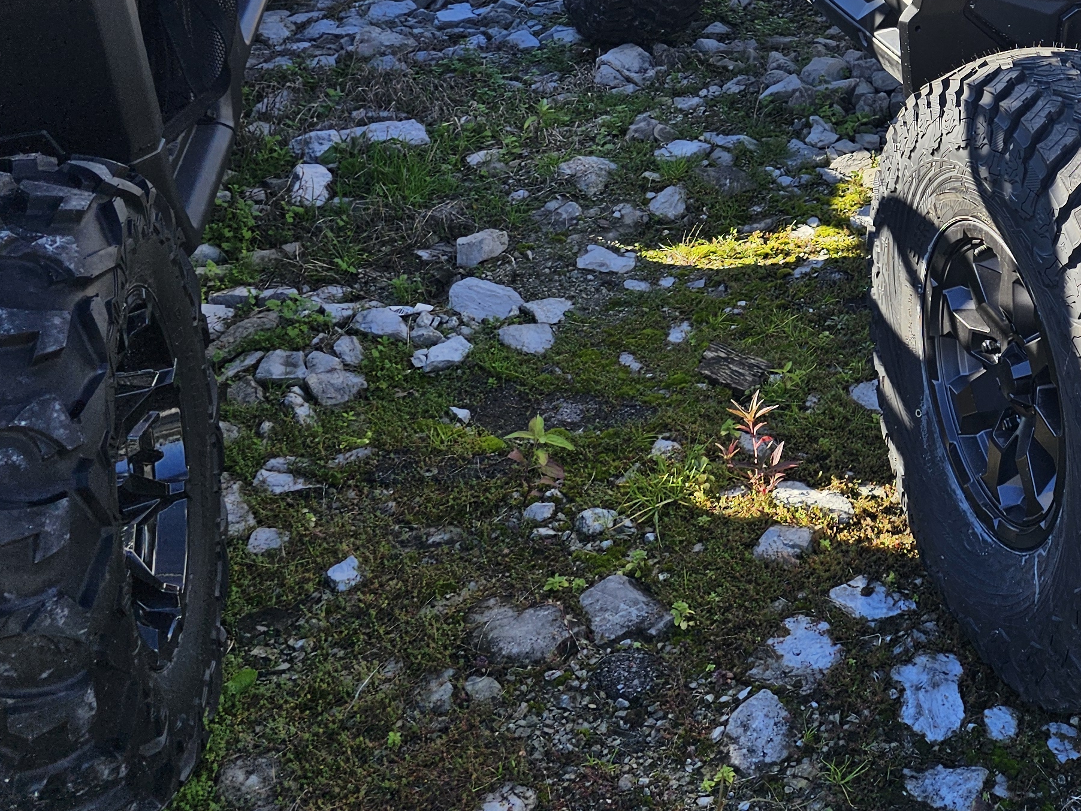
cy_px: -11
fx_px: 1593
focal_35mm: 51
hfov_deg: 34.0
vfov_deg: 26.9
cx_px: 1094
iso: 10
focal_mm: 6.3
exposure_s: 1/312
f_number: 1.7
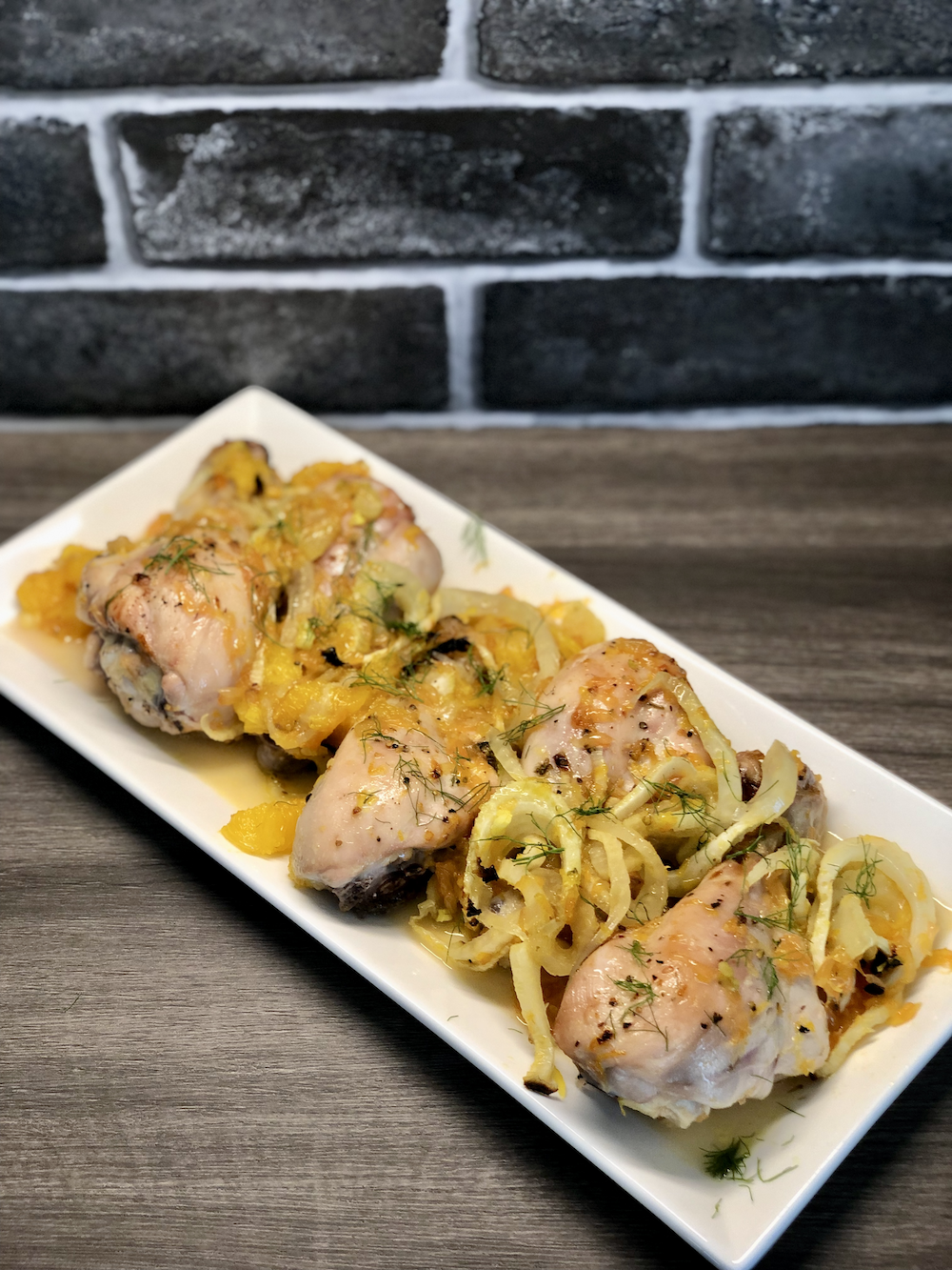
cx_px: 476
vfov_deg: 36.8
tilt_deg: -45.1
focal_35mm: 52
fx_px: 1906
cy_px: 635
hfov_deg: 28.0
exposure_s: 1/60
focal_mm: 6
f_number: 2.4
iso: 50
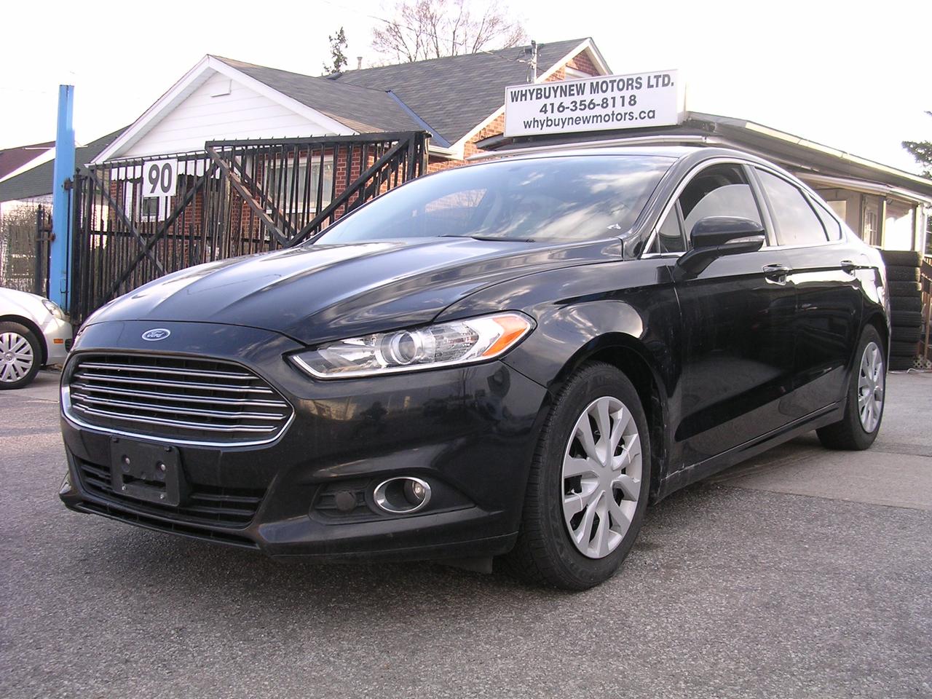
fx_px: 1023
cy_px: 350
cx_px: 466
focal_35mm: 38
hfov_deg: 49.0
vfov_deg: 37.7
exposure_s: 1/118
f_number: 2.8
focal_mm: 5.8
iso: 100
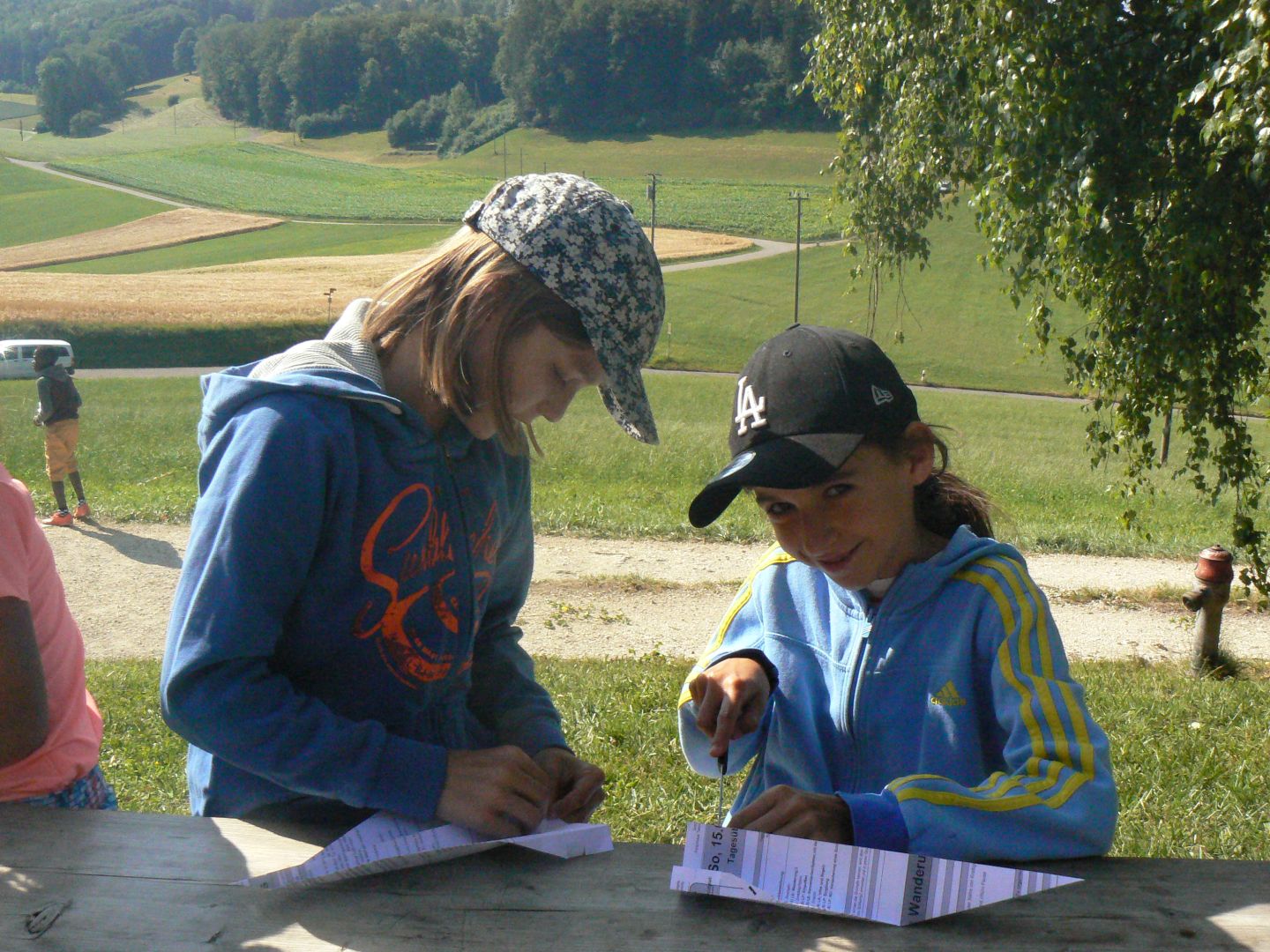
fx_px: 1321
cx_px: 635
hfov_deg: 51.4
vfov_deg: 39.7
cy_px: 476
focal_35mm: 36
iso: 400
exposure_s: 1/800
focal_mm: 6
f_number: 8
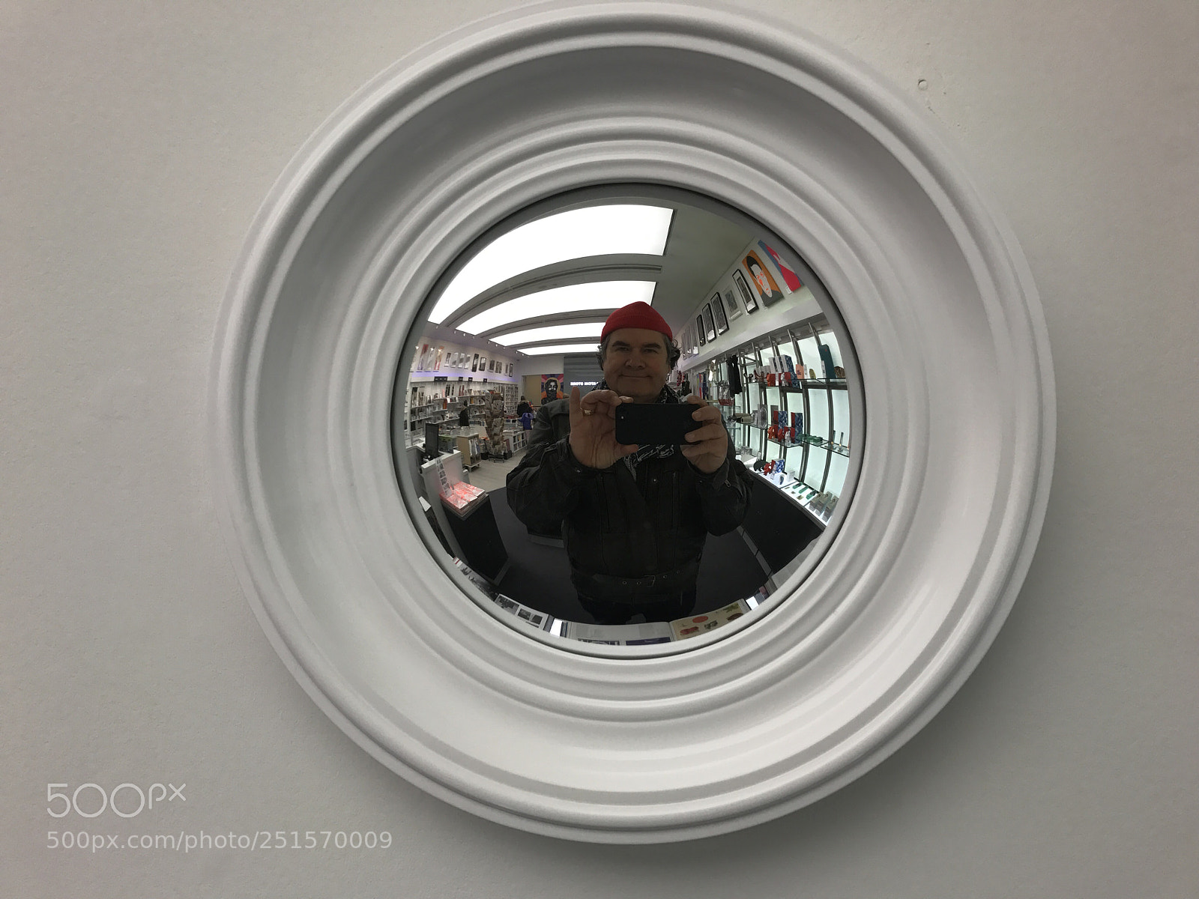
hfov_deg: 63.4
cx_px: 600
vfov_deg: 49.7
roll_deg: -0.1
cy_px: 450
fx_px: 970
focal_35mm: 28
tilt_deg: -0.8
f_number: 1.8
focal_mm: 3.99
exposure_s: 1/100
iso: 40
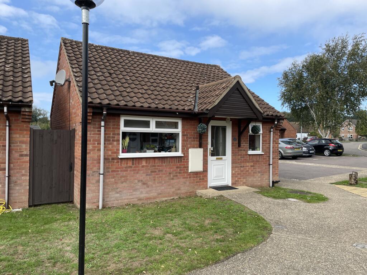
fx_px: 276
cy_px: 138
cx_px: 184
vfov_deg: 53.1
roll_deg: -0.5
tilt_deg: -0.1
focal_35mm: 26
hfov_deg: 67.3
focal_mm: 4.2
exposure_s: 1/1742
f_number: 1.6
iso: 32
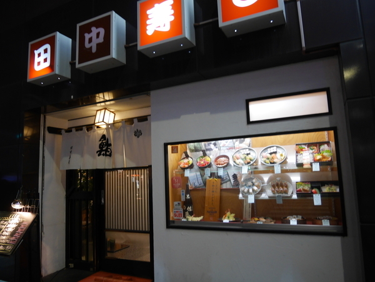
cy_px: 141
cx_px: 188
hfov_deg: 67.3
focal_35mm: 26
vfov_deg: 53.1
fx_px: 282
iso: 800
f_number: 3.5
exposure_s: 1/25
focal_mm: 13
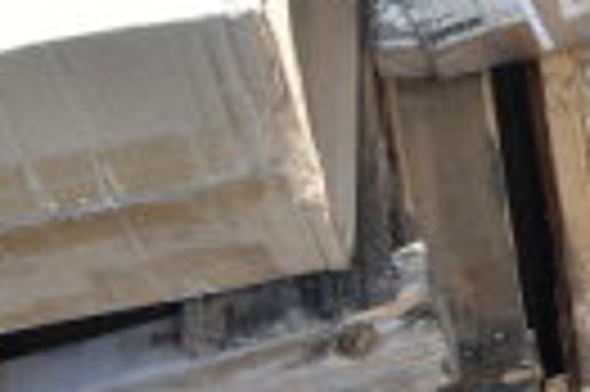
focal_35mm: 140
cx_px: 1342
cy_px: -484
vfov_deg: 9.0
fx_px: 2292
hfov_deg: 12.2
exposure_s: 1/200
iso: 200
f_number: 7.1
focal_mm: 20
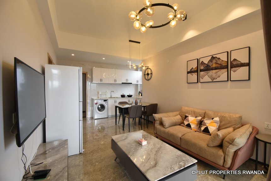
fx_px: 113
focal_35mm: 15
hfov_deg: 100.4
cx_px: 136
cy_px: 90
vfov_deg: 77.4
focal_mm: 10
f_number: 8
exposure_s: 1/5
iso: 100
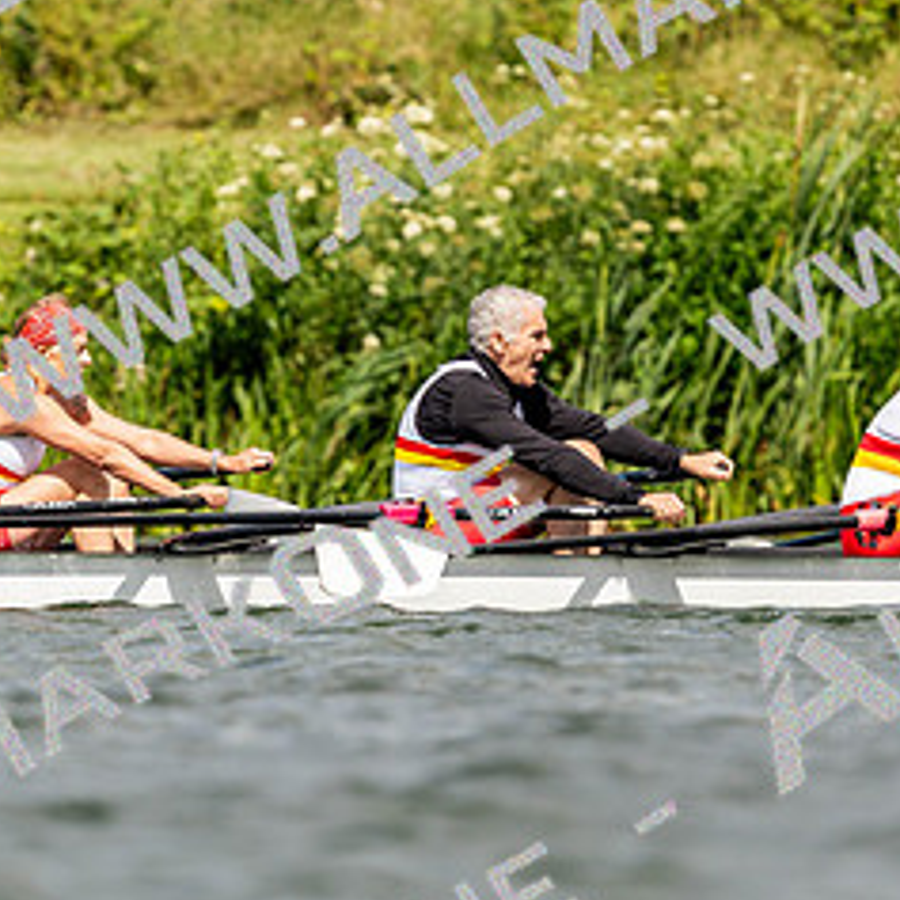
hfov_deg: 1.5
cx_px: 433
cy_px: 435
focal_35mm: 1152
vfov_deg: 1.5
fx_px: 33886
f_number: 6.3
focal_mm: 553
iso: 250
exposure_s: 1/2000
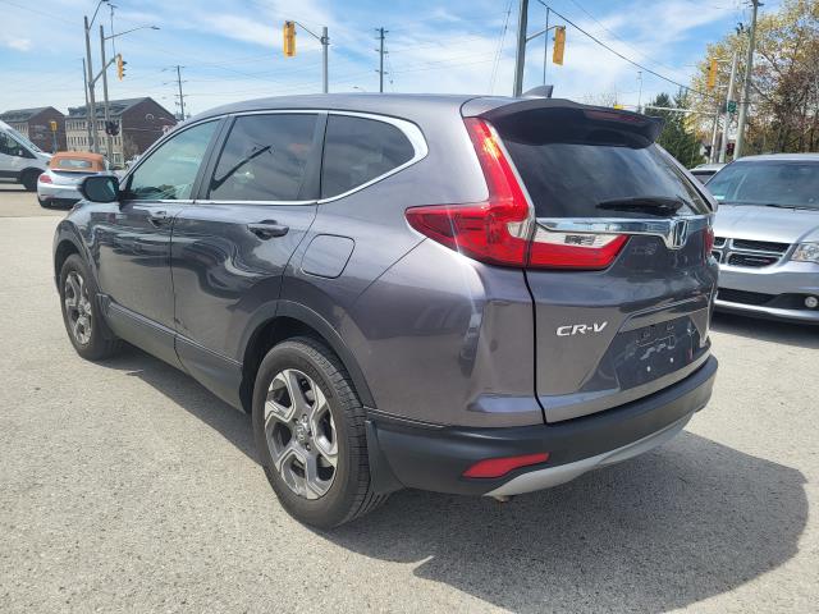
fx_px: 615
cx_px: 410
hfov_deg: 67.3
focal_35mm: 26
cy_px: 307
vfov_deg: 53.1
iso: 40
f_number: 1.8
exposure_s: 1/1804
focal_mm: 5.4
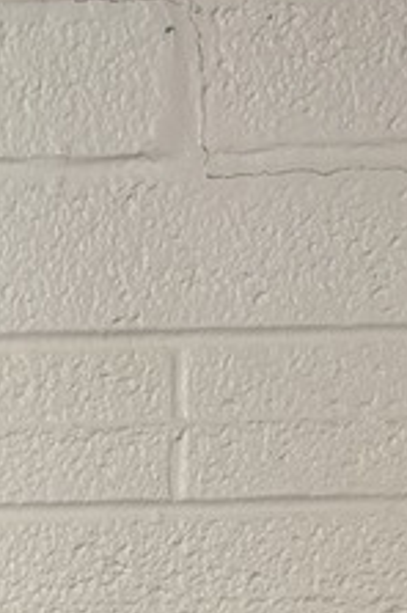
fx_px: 1871
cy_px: 1102
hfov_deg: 11.6
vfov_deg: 15.9
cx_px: -280
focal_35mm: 110
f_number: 1.7
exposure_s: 1/120
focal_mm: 6.3
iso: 250
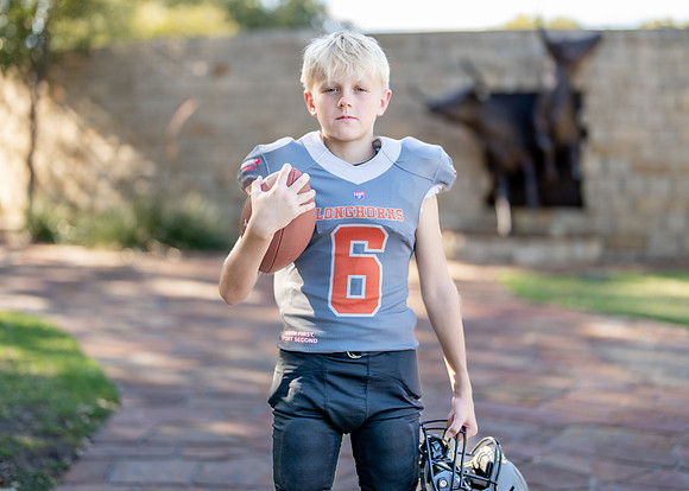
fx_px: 1172
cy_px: 212
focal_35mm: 60
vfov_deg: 23.7
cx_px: 356
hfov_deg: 32.7
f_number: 1.2
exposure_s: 1/1000
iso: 100
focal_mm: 50
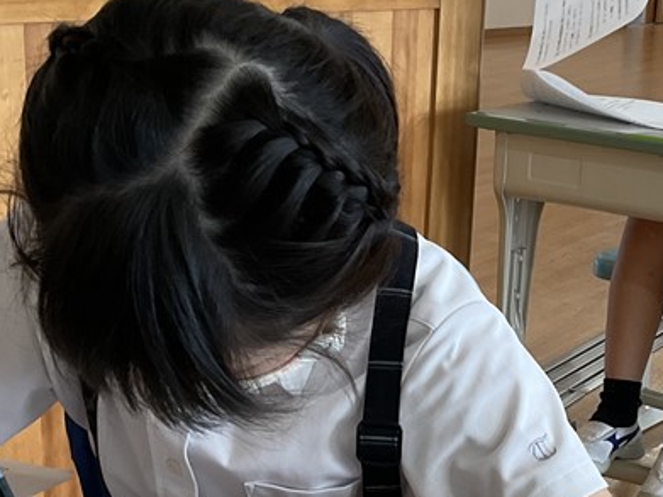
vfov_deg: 19.2
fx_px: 1455
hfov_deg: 25.1
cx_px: 561
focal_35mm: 76
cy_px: 400
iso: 64
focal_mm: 3
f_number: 1.8
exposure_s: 1/120
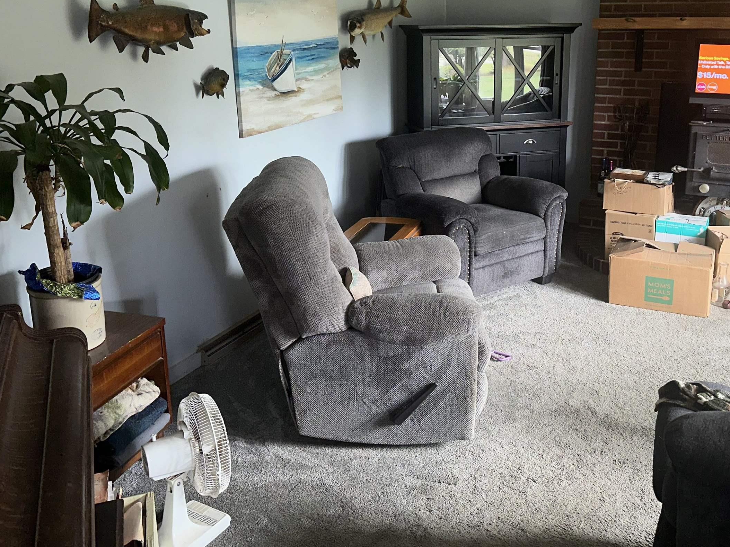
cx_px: 415
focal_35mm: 35
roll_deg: +0.3
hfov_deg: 52.5
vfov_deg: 40.1
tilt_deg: -12.8
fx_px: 738
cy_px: 176
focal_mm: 6.86
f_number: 1.78
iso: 50
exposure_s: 1/57
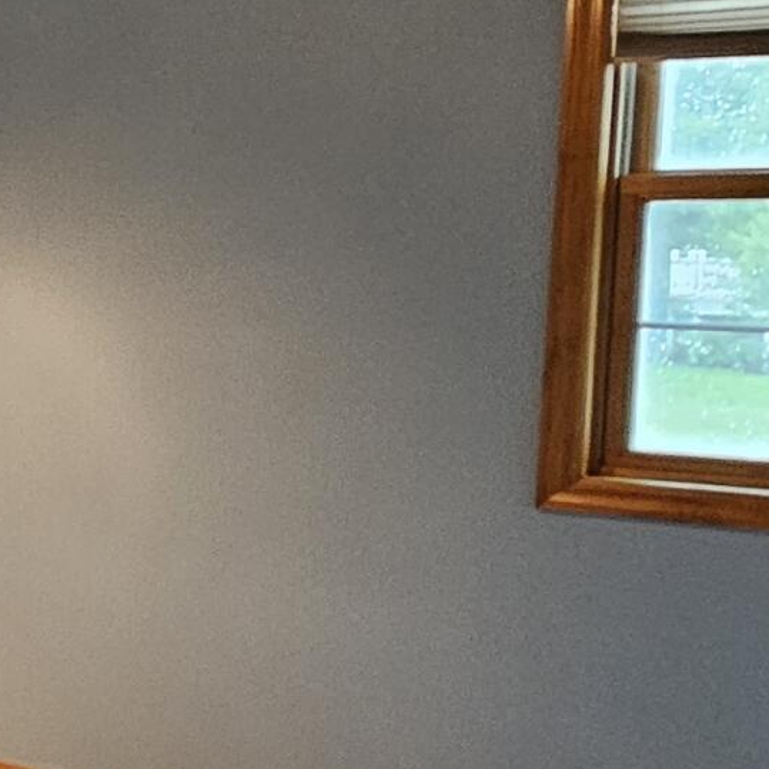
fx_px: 1609
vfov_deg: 26.9
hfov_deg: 17.6
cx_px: -823
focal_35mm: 64
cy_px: 429
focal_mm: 2.2
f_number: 2.2
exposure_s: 1/30
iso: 320
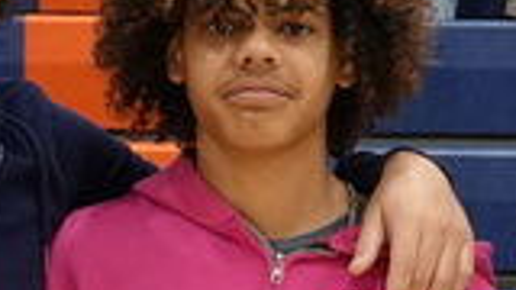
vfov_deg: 4.6
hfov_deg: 8.2
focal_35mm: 262
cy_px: 508
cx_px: 0
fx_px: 3585
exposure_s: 1/160
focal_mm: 26
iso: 2500
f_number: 4
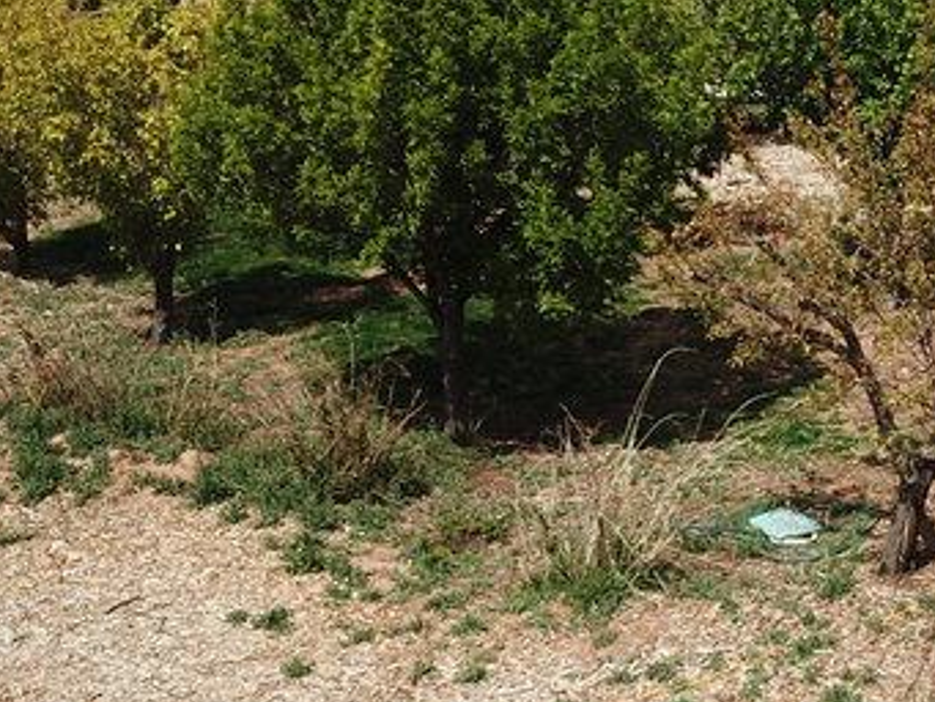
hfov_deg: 23.5
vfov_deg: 18.9
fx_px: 2108
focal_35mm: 78
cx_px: 1020
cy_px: 304
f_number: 2.2
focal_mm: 4.73
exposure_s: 1/2008
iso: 100
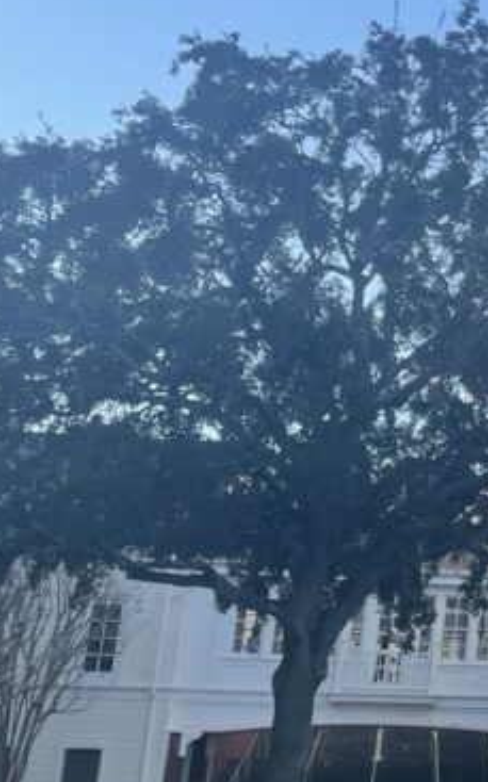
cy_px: 290
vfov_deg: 26.7
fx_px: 1640
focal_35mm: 77
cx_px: 974
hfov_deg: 14.2
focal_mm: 4.2
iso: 32
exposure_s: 1/1159
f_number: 1.6
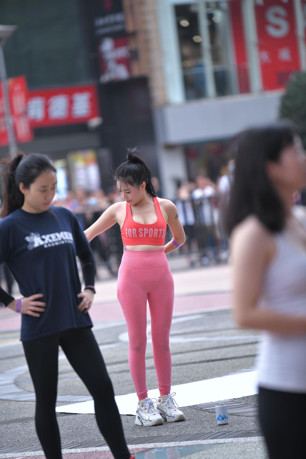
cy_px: 230
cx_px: 153
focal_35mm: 200
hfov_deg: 6.9
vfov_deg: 10.3
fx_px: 2549
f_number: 2.8
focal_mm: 200
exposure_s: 1/500
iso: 500
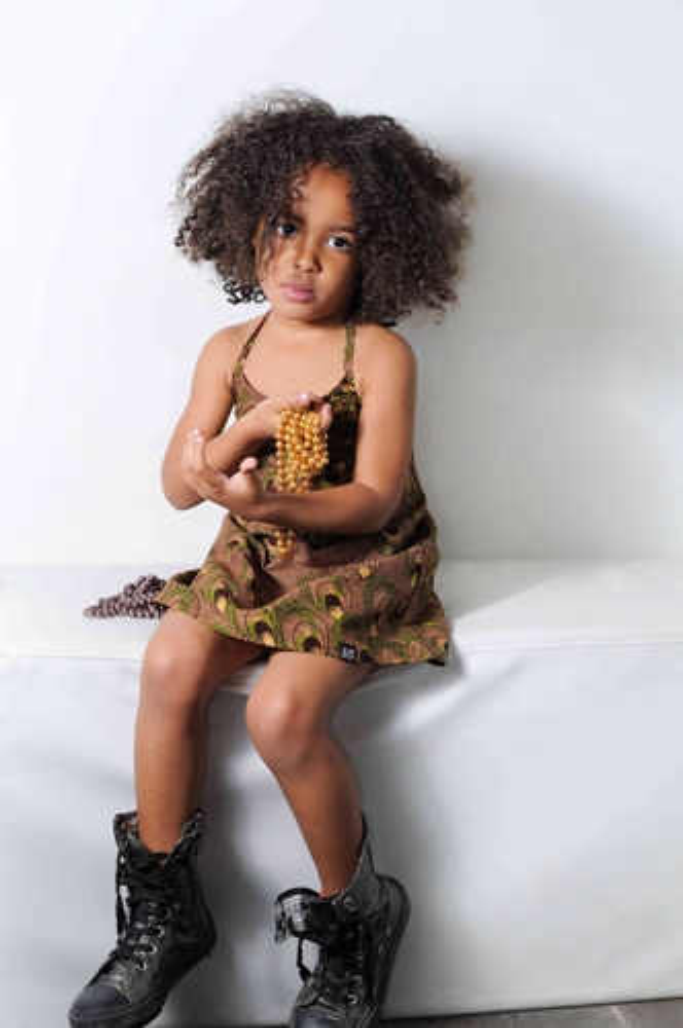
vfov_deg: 46.5
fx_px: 1198
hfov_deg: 31.8
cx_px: 342
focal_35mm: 42
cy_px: 514
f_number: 5.6
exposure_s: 1/100
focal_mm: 28
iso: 400
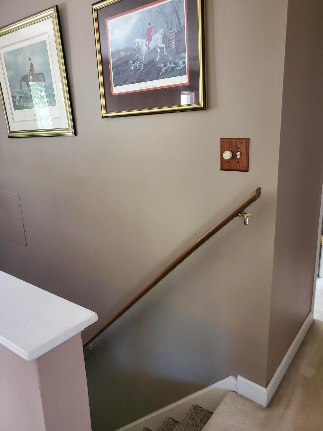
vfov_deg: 67.3
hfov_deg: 53.1
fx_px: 323
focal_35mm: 26
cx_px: 162
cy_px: 216
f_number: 1.5
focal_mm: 4.3
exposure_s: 1/40
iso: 500
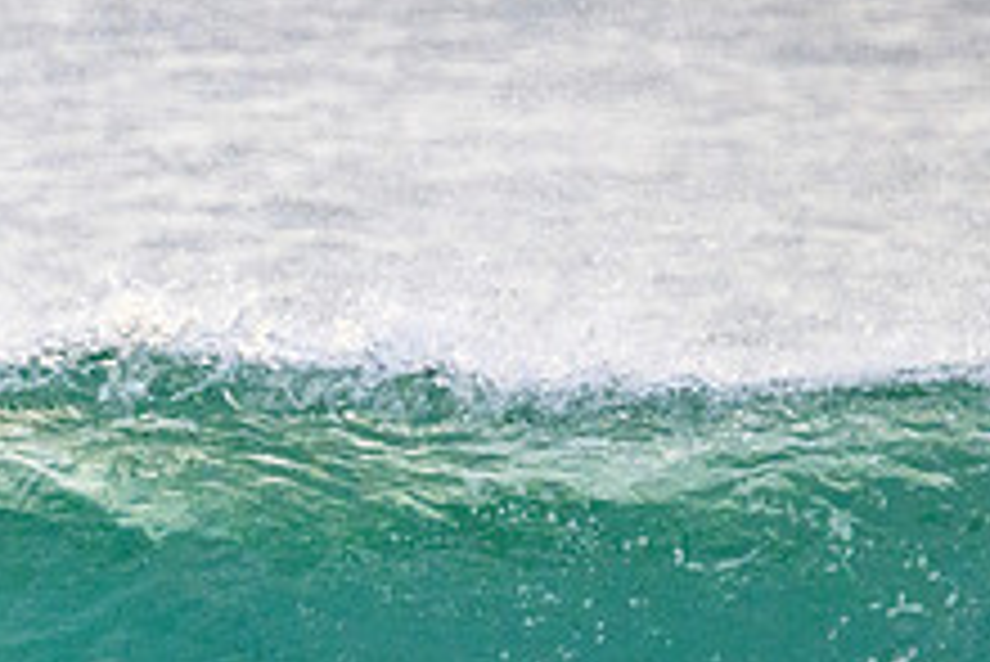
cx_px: -219
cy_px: 643
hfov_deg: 0.8
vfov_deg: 0.6
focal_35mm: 2480
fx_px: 68242
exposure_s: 1/2000
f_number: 11
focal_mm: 800
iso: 2800
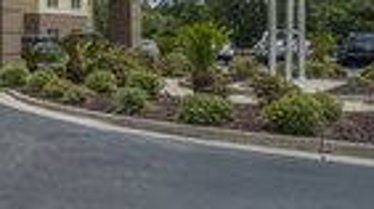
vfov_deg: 26.2
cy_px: -45
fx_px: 396
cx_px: -130
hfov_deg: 33.7
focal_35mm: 40
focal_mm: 14
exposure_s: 1/320
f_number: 13
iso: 200
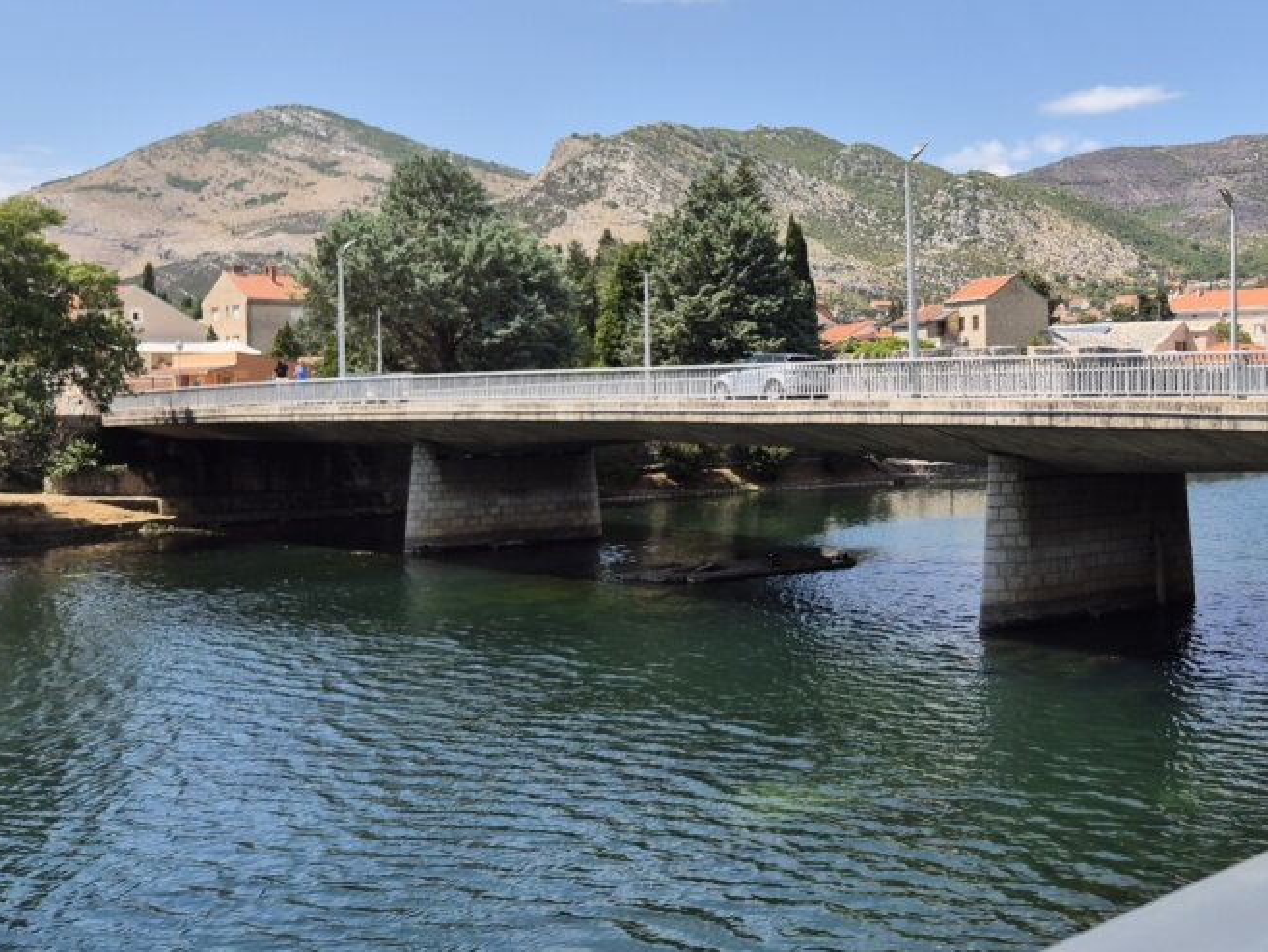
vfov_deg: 34.3
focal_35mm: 42
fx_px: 1539
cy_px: 402
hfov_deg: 43.1
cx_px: 982
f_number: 1.8
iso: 25
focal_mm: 5.4
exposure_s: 1/1364
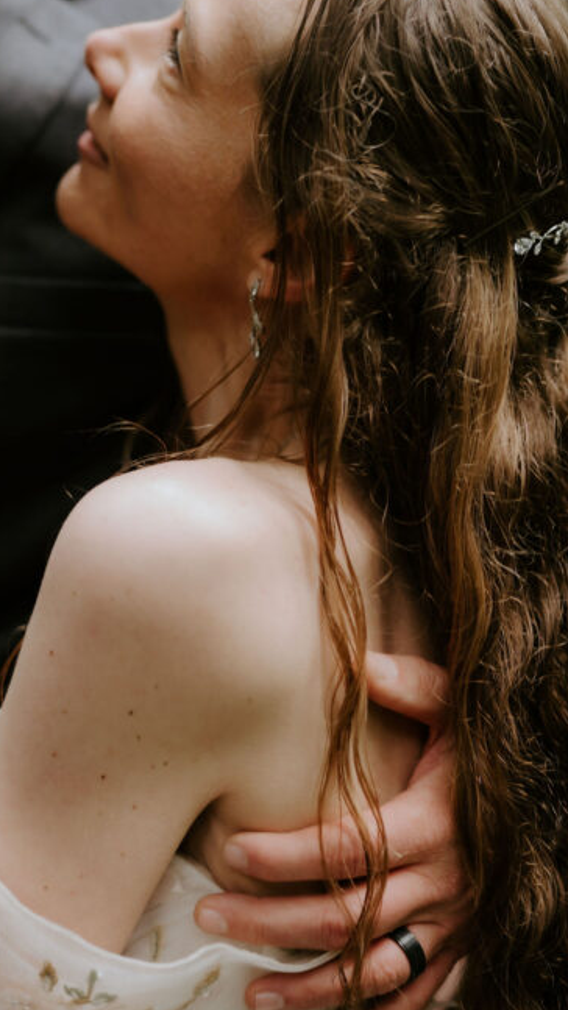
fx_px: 1553
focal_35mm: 58
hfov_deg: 20.6
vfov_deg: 36.0
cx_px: 154
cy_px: 514
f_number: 1.6
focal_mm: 35
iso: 200
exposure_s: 1/250
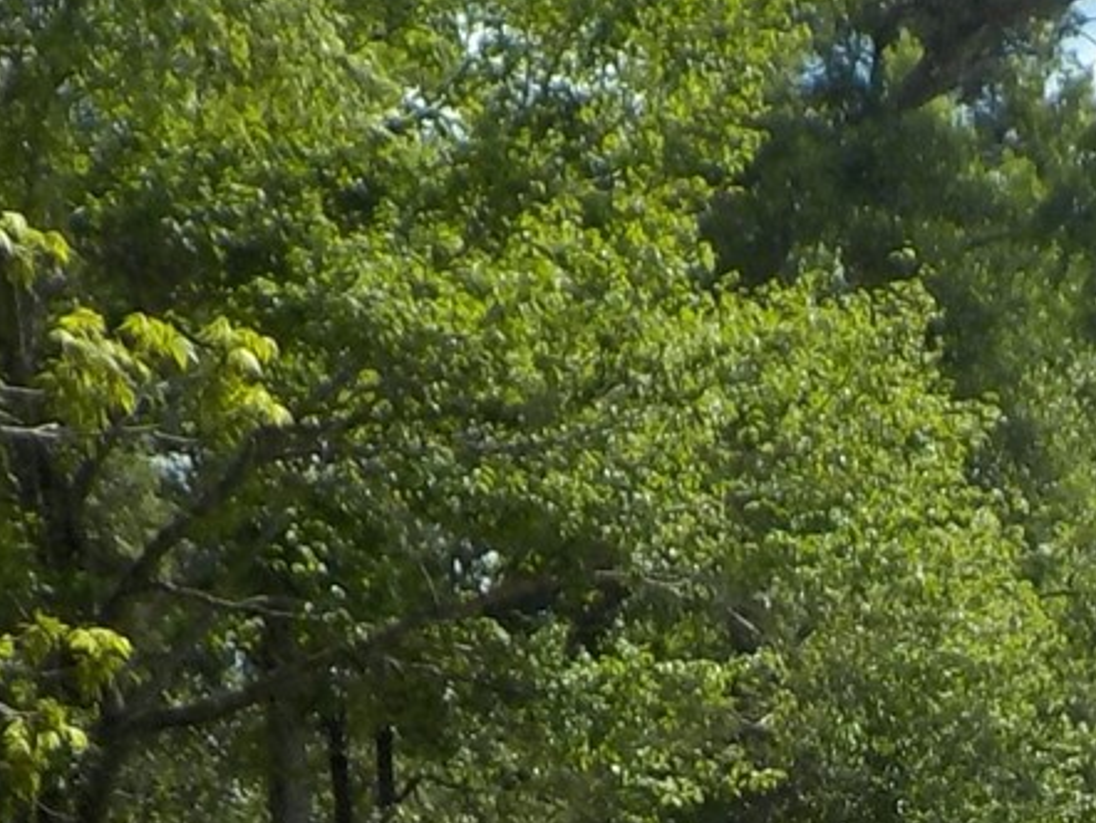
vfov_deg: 10.3
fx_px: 4403
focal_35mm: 139
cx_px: 863
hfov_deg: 14.1
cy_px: 1277
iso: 125
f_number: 3.3
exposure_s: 1/1250
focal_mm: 4.1
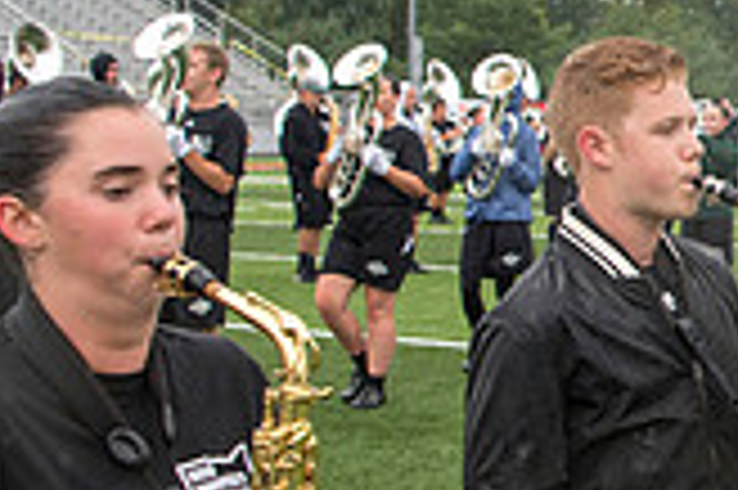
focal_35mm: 85
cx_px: 1112
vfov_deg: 16.0
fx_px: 1741
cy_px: 245
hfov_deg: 20.4
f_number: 4
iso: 400
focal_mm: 24
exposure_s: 1/640
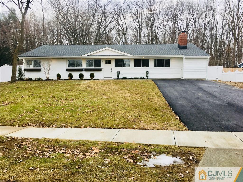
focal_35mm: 29
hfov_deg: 61.7
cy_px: 91
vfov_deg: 48.2
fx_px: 204
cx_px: 122
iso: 25
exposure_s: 1/287
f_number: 2.2
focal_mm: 4.15
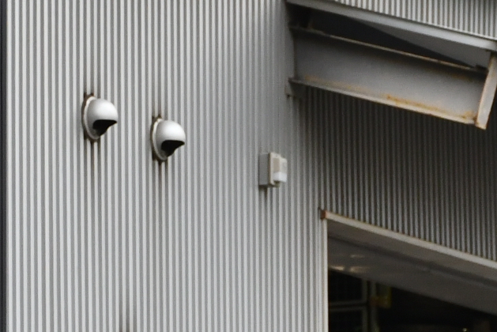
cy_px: 615
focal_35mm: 345
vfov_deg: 4.0
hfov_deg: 6.0
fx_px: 4765
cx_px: 311
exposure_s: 1/1250
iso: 640
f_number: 4.8
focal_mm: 52
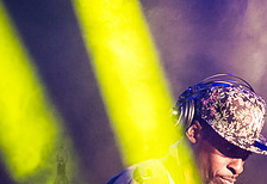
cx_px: 270
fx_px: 2756
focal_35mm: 368
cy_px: 171
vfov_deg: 3.8
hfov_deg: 5.5
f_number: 4
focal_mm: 112
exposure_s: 1/400
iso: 4000
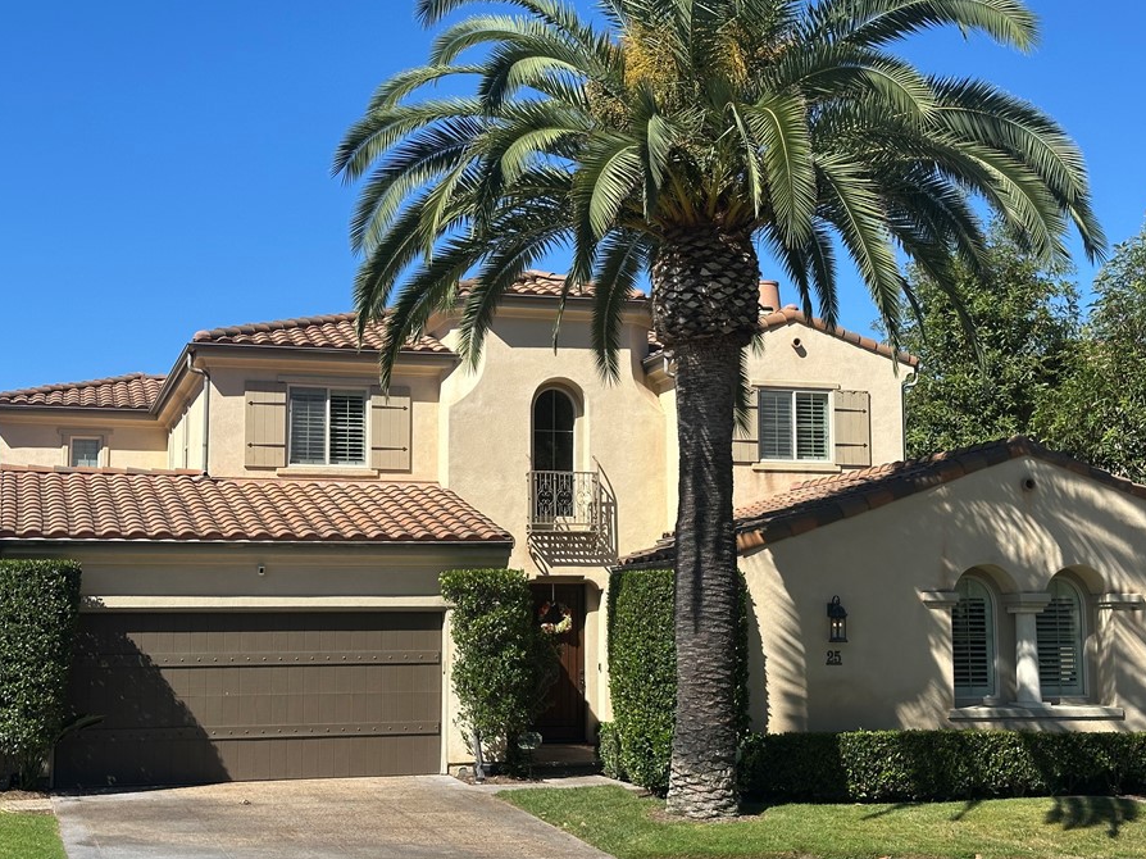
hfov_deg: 34.9
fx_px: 1820
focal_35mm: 55
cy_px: 441
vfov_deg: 26.5
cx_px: 606
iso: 64
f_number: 1.78
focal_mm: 6.86
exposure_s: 1/3597
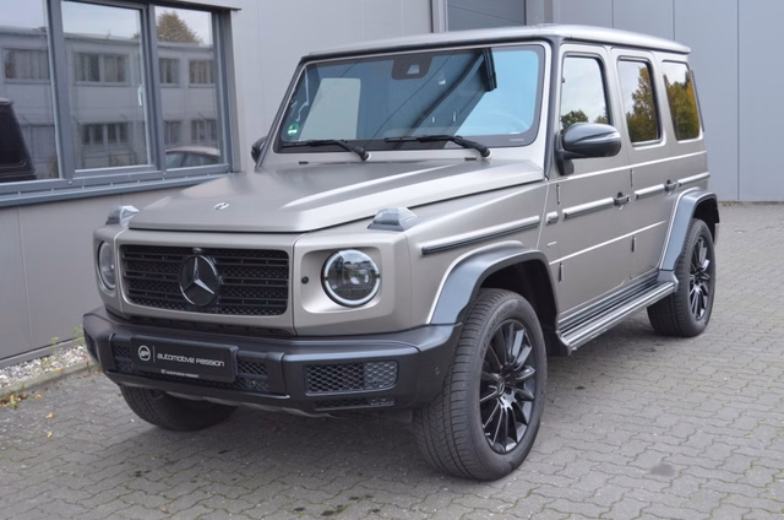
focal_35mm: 45
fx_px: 978
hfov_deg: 43.7
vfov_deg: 29.7
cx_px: 392
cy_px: 260
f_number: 4.5
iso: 1600
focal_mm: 30
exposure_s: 1/30
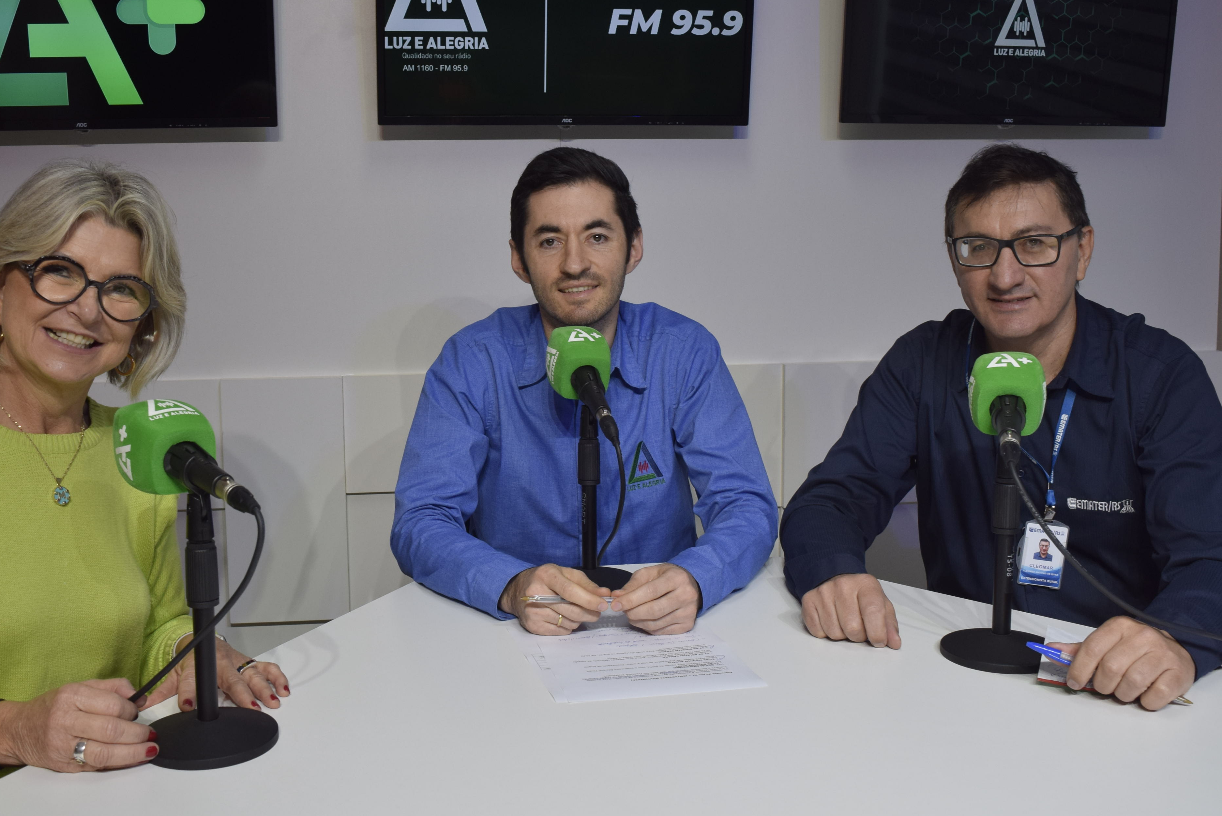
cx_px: 536
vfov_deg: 36.9
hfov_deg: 53.0
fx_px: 1222
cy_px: 363
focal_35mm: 36
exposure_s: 1/160
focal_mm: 20
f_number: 6.3
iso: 400
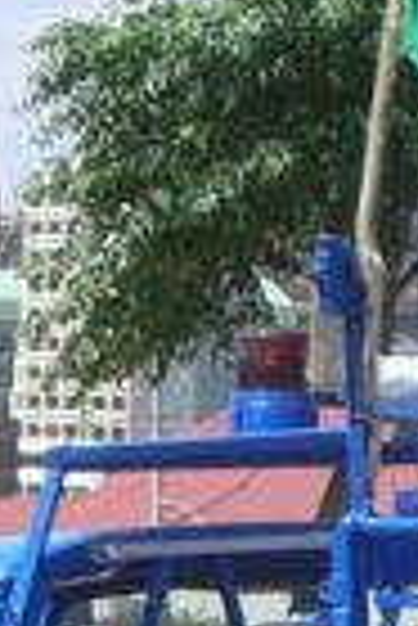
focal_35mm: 270
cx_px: 521
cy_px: 545
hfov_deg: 5.1
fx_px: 4690
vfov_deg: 7.6
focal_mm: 7.6
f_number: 4.8
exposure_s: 1/400
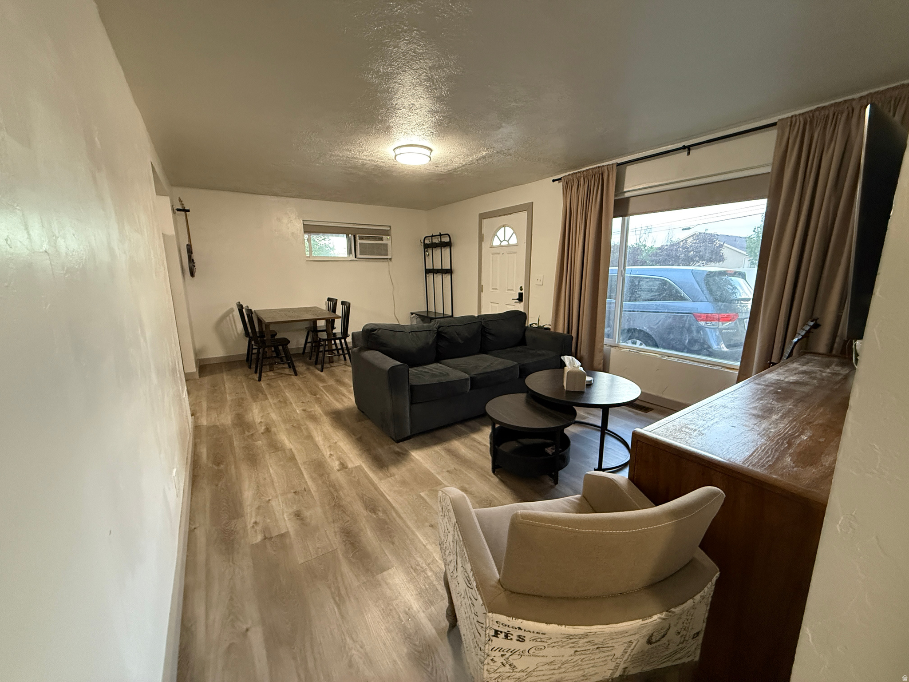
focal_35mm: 14
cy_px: 341
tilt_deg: -10.9
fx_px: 368
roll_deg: +0.2
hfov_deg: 102.1
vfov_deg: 85.7
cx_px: 454
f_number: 2.2
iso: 640
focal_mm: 2.22
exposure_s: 1/60
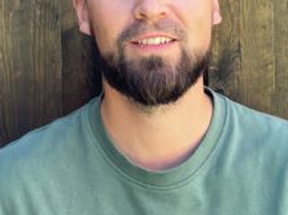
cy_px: 30
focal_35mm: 54
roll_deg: +1.7
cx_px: 147
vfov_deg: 26.2
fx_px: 449
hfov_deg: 35.6
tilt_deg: -2.6
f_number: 1.6
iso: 32
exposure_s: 1/151
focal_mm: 4.2
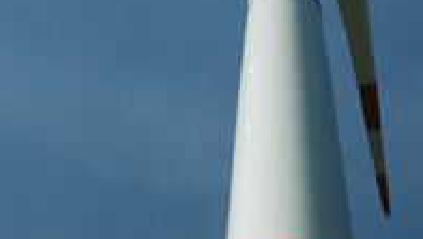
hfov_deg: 14.9
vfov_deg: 8.2
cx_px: 318
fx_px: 1616
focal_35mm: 144
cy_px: -147
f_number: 13
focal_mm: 40
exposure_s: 1/750
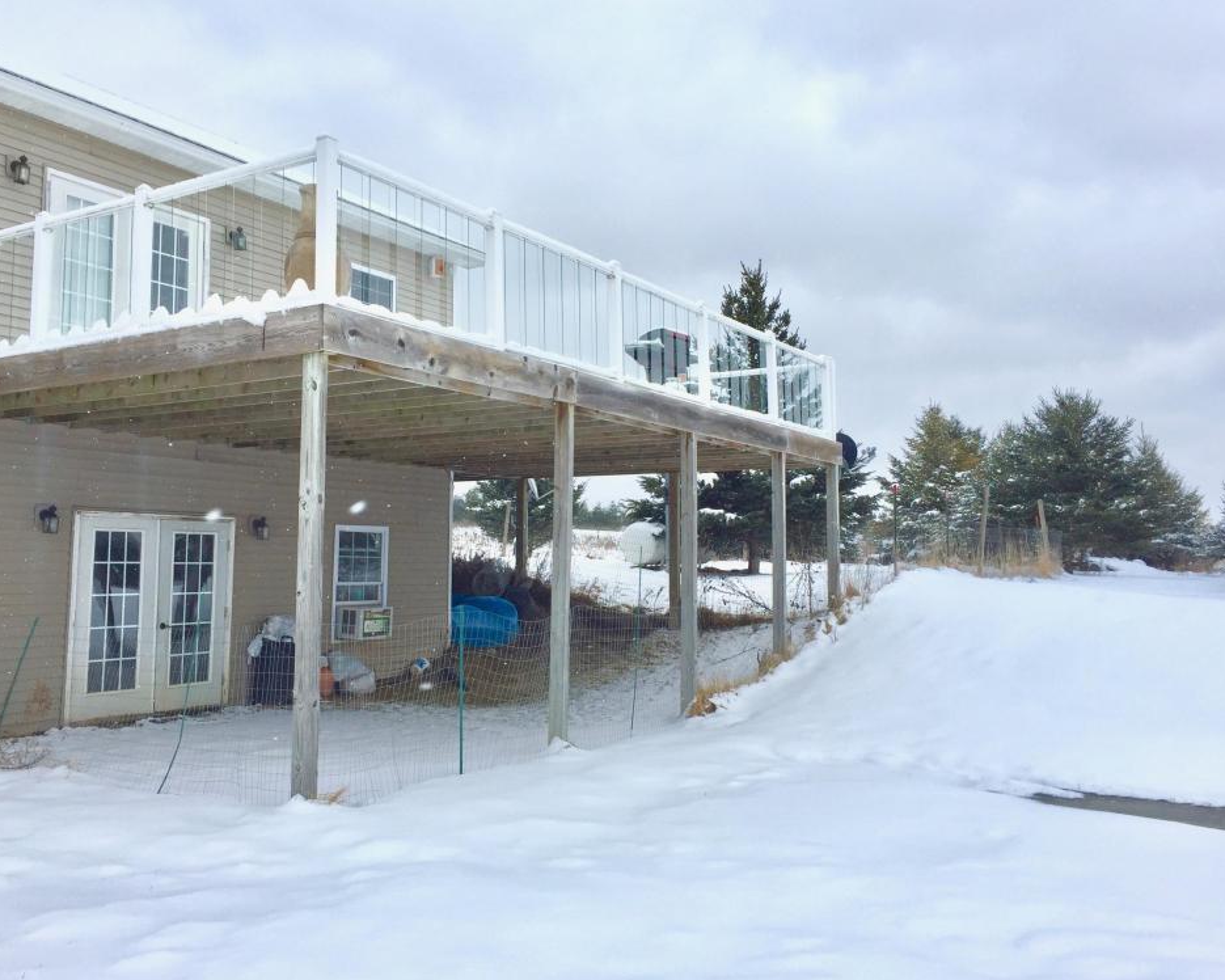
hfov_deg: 57.1
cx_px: 559
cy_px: 480
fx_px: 1124
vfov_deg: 47.1
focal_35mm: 31
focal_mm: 4.15
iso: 32
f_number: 2.2
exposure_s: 1/608
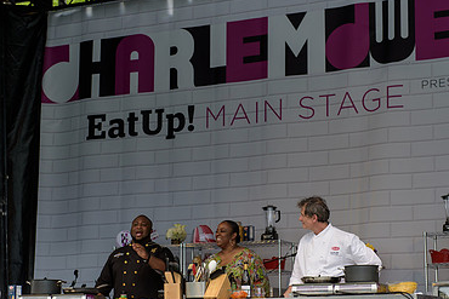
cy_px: 212
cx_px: 200
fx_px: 1173
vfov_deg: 14.5
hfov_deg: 21.7
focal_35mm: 94
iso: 200
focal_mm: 60
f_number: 3.2
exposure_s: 1/1000
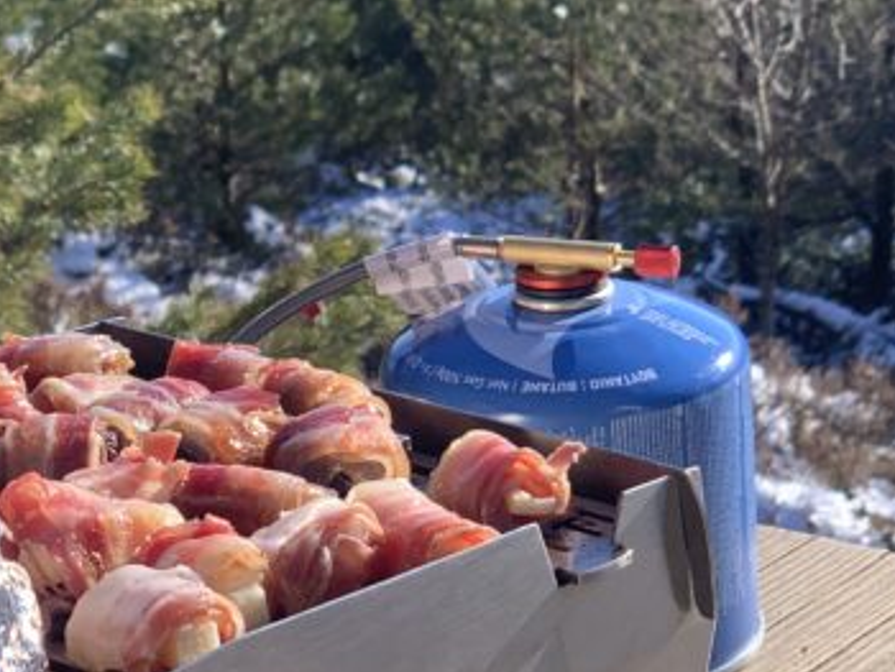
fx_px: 3933
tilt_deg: -25.3
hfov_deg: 12.9
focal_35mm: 152
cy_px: 488
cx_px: 217
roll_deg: +3.4
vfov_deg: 9.8
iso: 16
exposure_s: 1/533
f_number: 2.4
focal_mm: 6
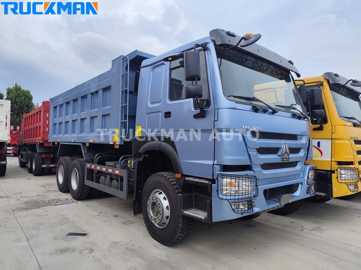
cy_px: 135
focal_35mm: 23
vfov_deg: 58.9
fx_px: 240
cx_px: 180
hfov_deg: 73.9
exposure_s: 1/1400
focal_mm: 6.14
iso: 50
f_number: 1.65
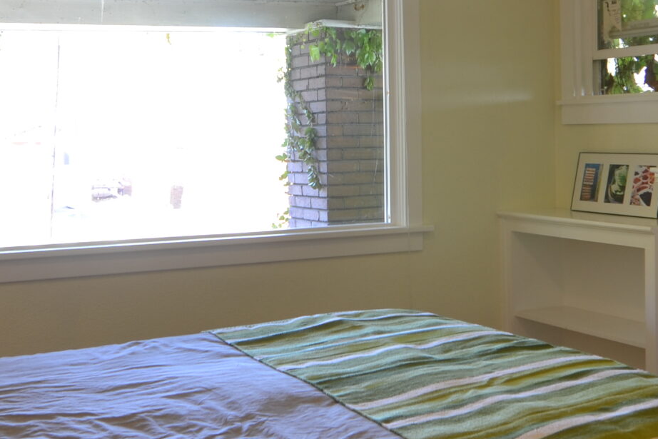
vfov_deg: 26.8
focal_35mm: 50
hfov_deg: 39.6
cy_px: 140
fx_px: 914
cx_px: 353
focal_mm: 12
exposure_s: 1/5
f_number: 5.6
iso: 100
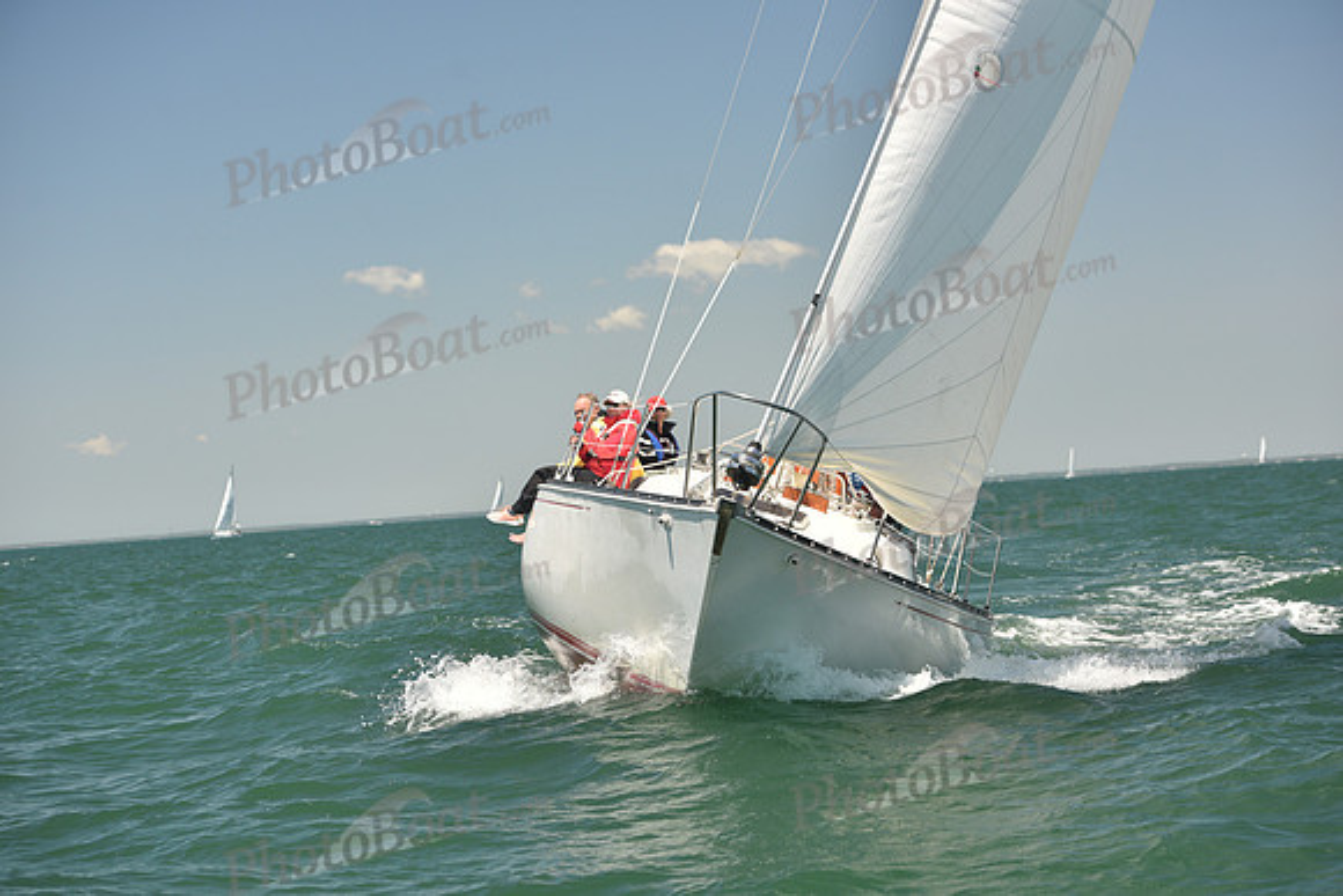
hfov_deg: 21.5
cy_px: 448
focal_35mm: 95
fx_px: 3545
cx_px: 672
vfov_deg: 14.4
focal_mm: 95
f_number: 4.5
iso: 250
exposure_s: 1/800
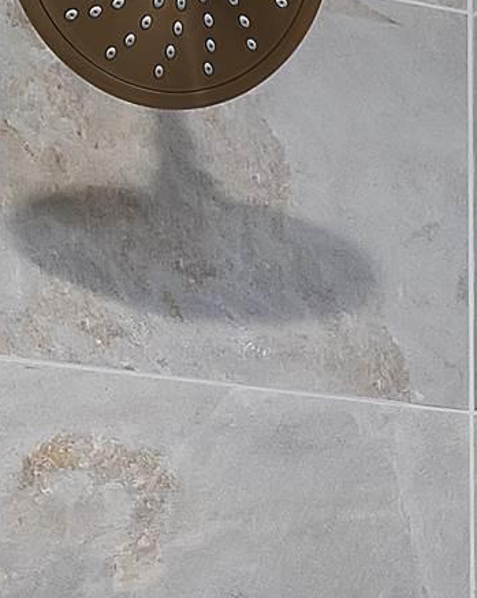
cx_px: 488
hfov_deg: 15.2
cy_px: 1037
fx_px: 1749
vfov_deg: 16.6
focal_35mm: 99
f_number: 6.3
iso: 320
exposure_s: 1/3
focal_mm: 10
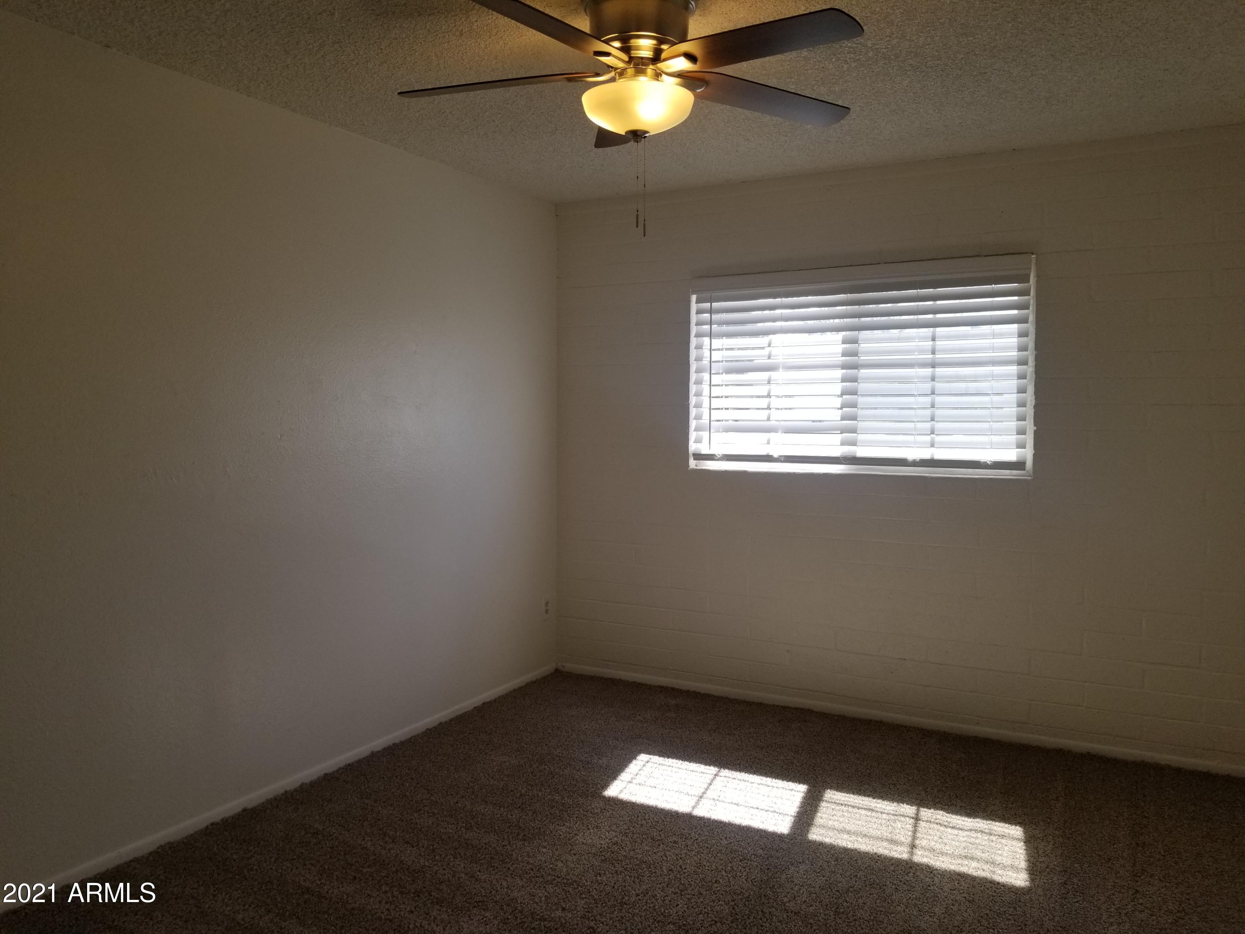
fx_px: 935
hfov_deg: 67.3
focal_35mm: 26
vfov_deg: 53.1
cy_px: 467
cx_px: 622
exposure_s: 1/364
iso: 50
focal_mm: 4.25
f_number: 1.7
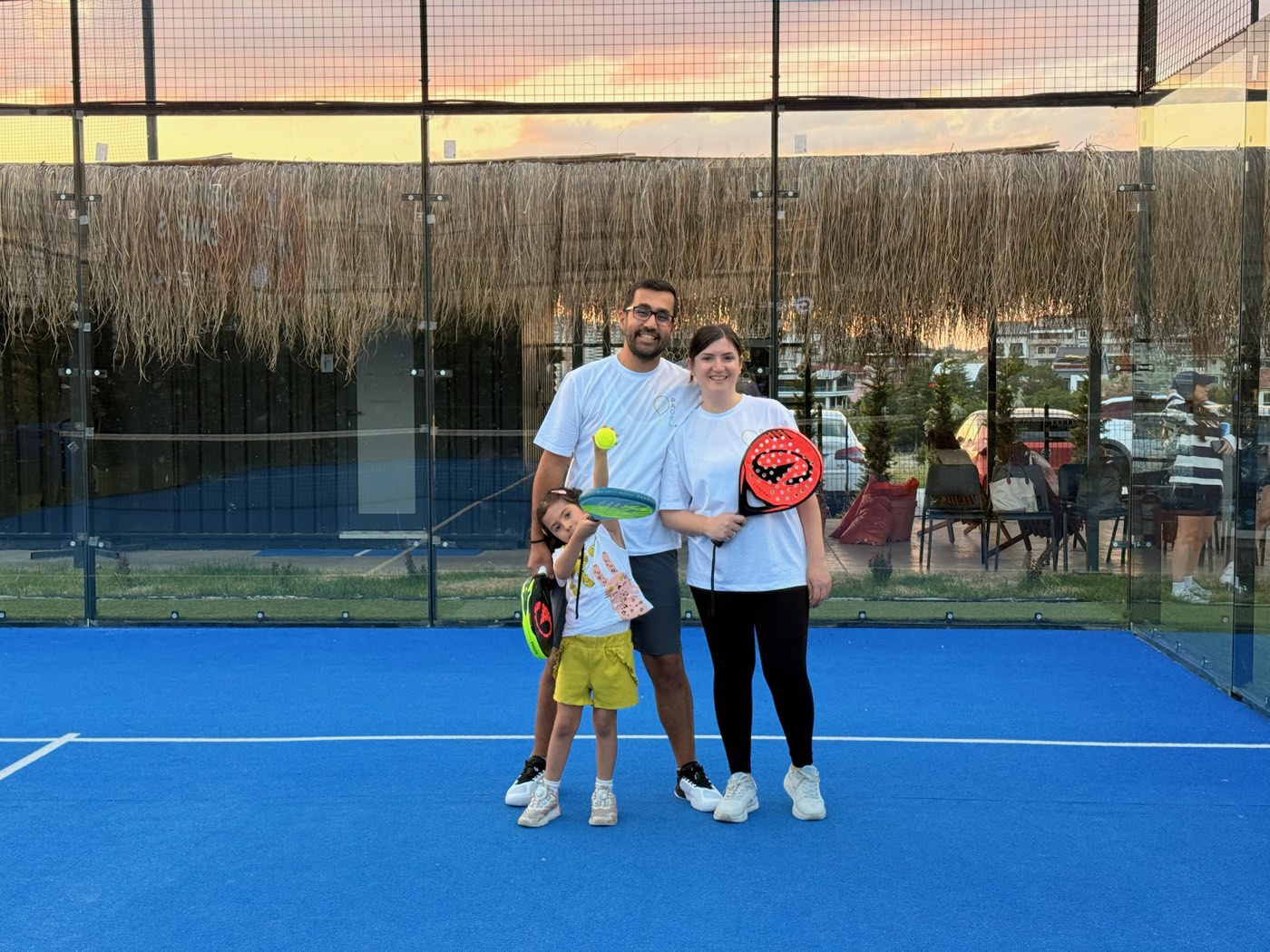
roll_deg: +0.2
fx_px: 1761
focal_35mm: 48
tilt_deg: -3.1
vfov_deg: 30.3
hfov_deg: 39.7
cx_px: 635
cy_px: 476
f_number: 1.78
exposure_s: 1/100
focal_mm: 6.76
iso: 80
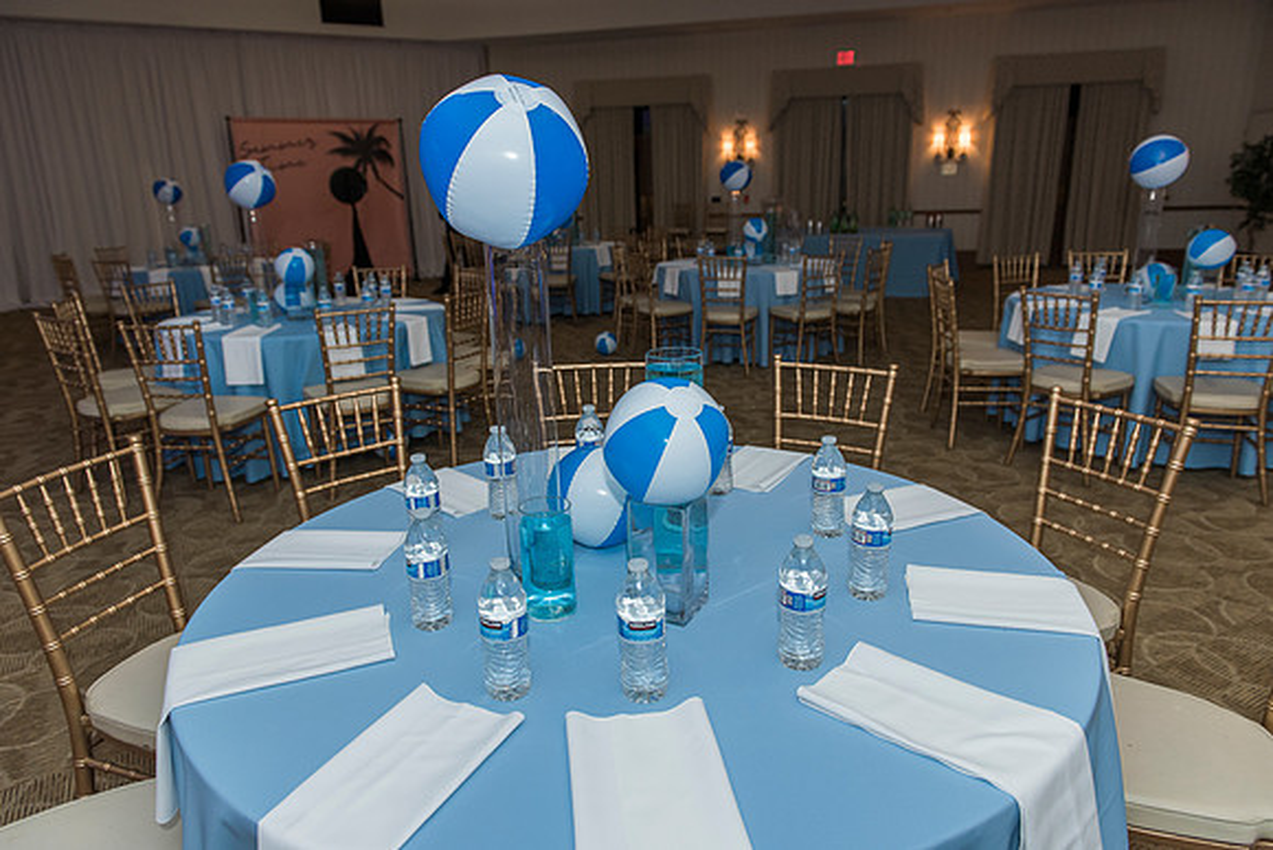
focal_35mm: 24
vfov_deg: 53.2
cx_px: 636
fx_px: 849
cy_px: 425
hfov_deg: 73.7
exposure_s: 1/100
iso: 800
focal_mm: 24
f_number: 3.5
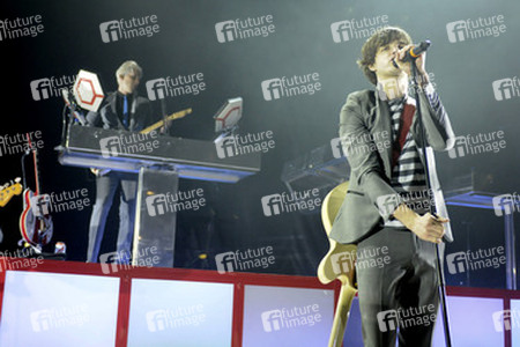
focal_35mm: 42
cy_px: 174
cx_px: 260
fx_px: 607
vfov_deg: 31.9
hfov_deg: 46.4
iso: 1000
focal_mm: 28
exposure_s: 1/160
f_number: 2.8
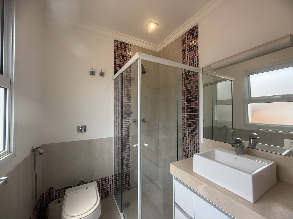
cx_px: 146
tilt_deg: +1.8
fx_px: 119
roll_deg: -0.1
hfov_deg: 102.1
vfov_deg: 85.7
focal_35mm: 14
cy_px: 110
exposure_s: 1/253
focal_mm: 2.22
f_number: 2.2
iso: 50
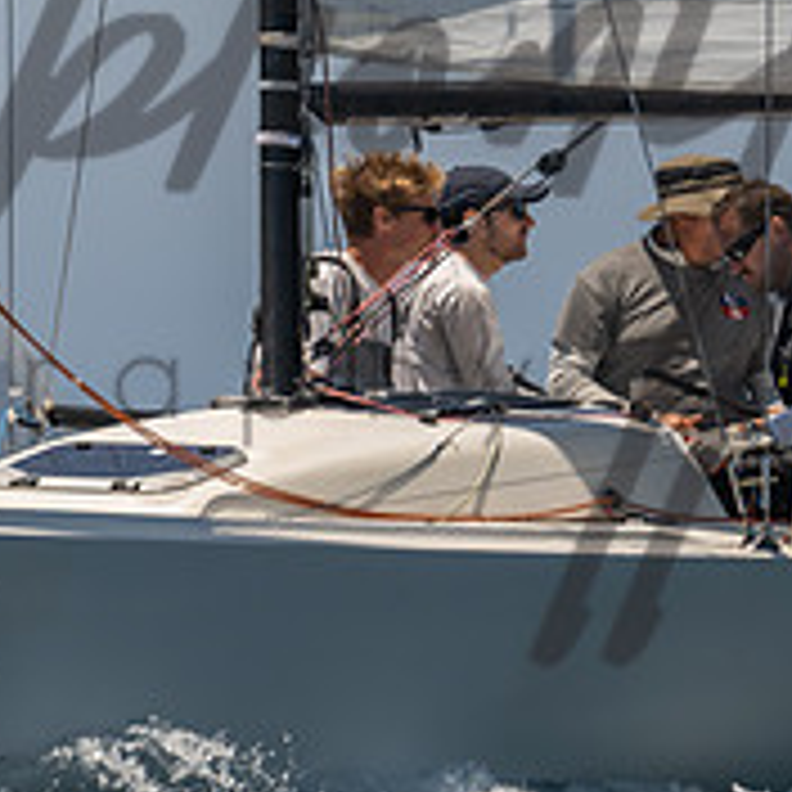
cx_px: 333
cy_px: 43
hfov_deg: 3.1
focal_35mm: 574
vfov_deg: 3.1
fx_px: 14858
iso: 640
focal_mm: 200
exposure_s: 1/1000
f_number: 9
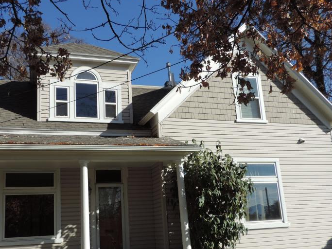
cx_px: 140
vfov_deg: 39.3
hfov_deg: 51.1
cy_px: 160
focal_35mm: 36
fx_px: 345
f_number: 3
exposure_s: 1/1000
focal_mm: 4.3
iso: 80
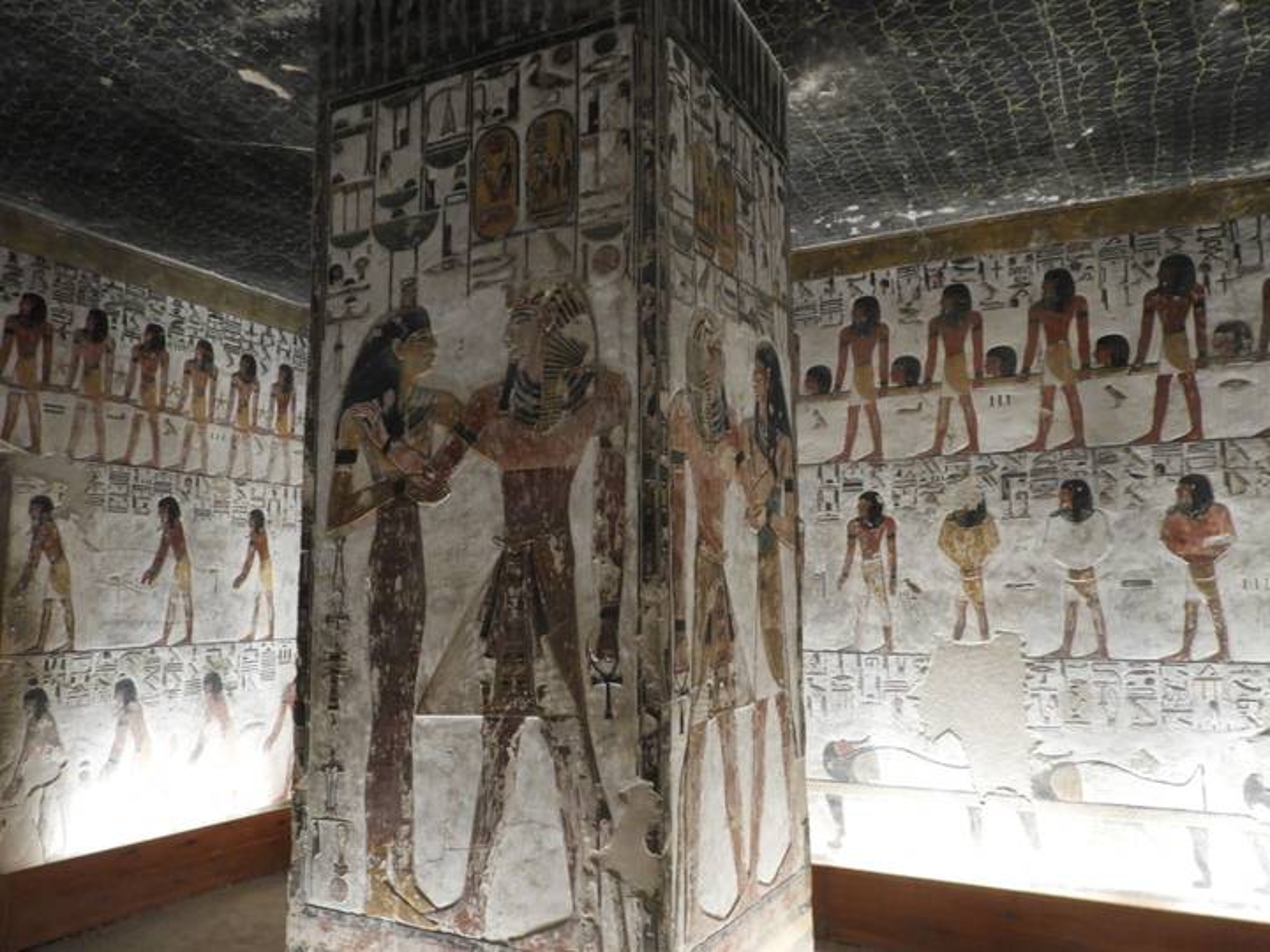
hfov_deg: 63.4
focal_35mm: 28
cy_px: 476
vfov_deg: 49.7
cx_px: 635
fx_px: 1027
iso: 400
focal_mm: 5
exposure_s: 1/15
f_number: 3.5
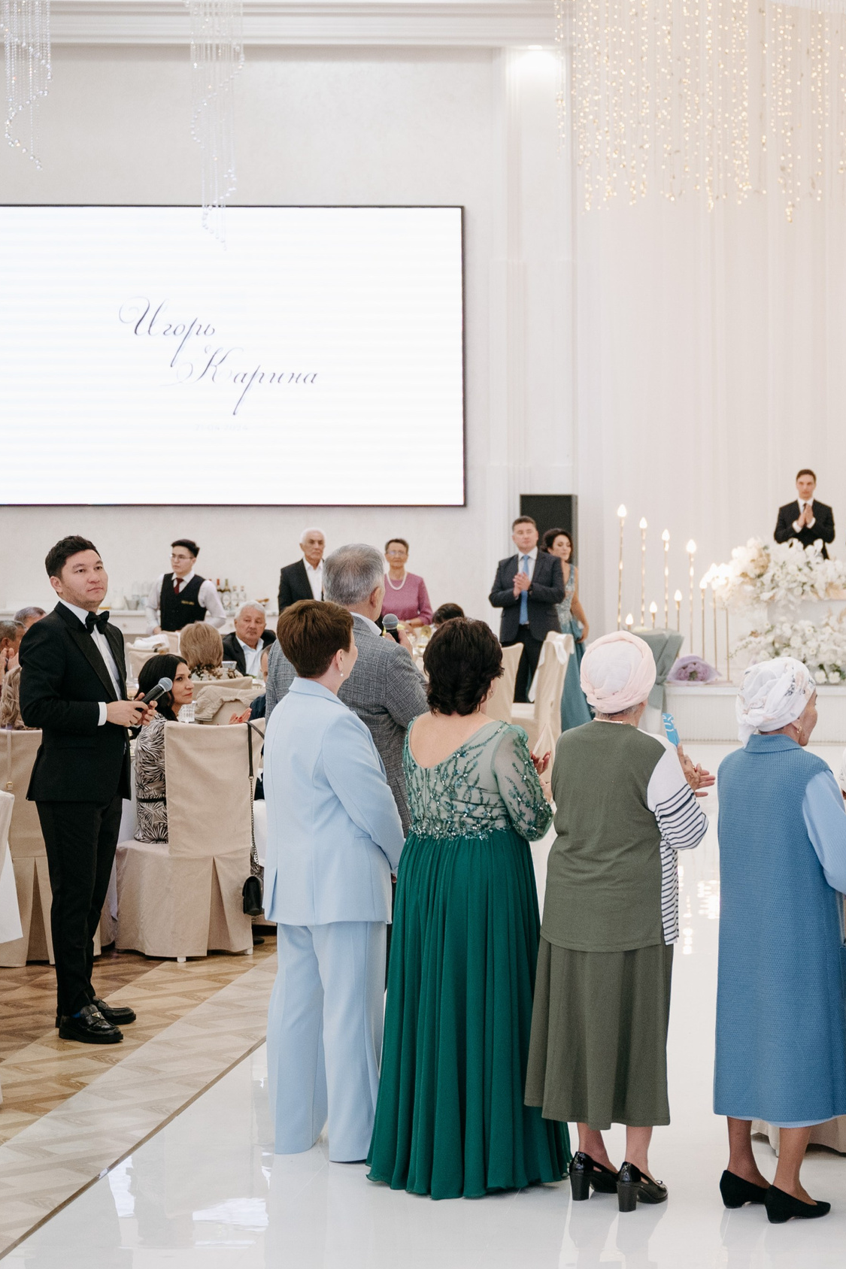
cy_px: 635
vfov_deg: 26.3
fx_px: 2715
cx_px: 891
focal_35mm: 77
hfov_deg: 17.2
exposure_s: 1/400
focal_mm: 46
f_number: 2.8
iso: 1600
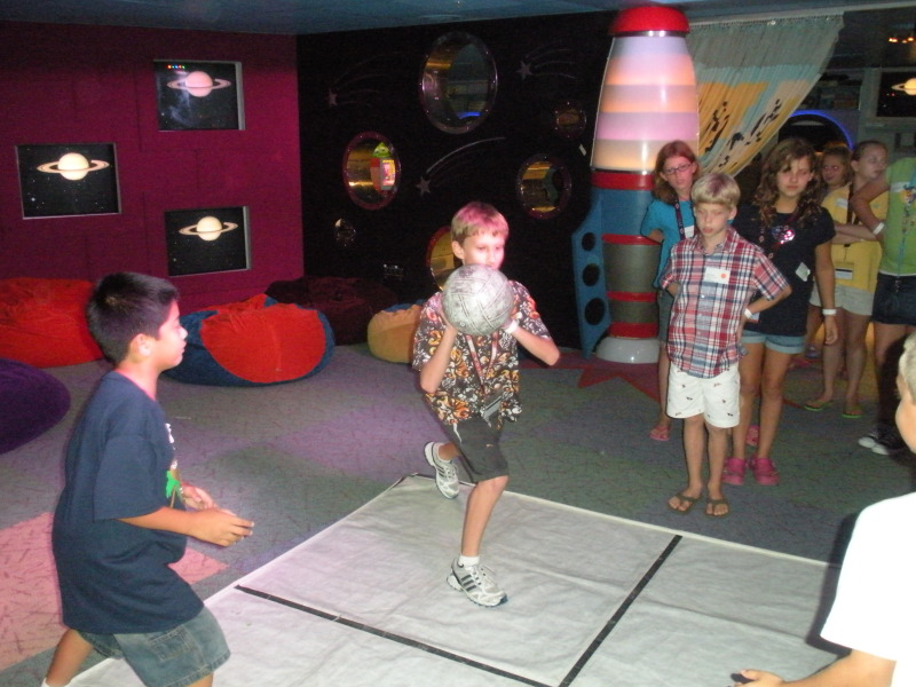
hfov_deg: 51.4
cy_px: 344
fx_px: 953
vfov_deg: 39.7
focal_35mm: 36
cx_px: 458
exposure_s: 1/60
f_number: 3.5
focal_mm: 6.3
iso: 800
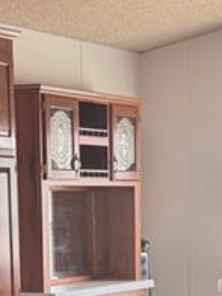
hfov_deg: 10.1
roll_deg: -0.1
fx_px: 1257
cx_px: 146
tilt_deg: -12.9
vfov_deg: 12.5
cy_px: 486
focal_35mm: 147
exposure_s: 1/121
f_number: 1.78
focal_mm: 6.76
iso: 125
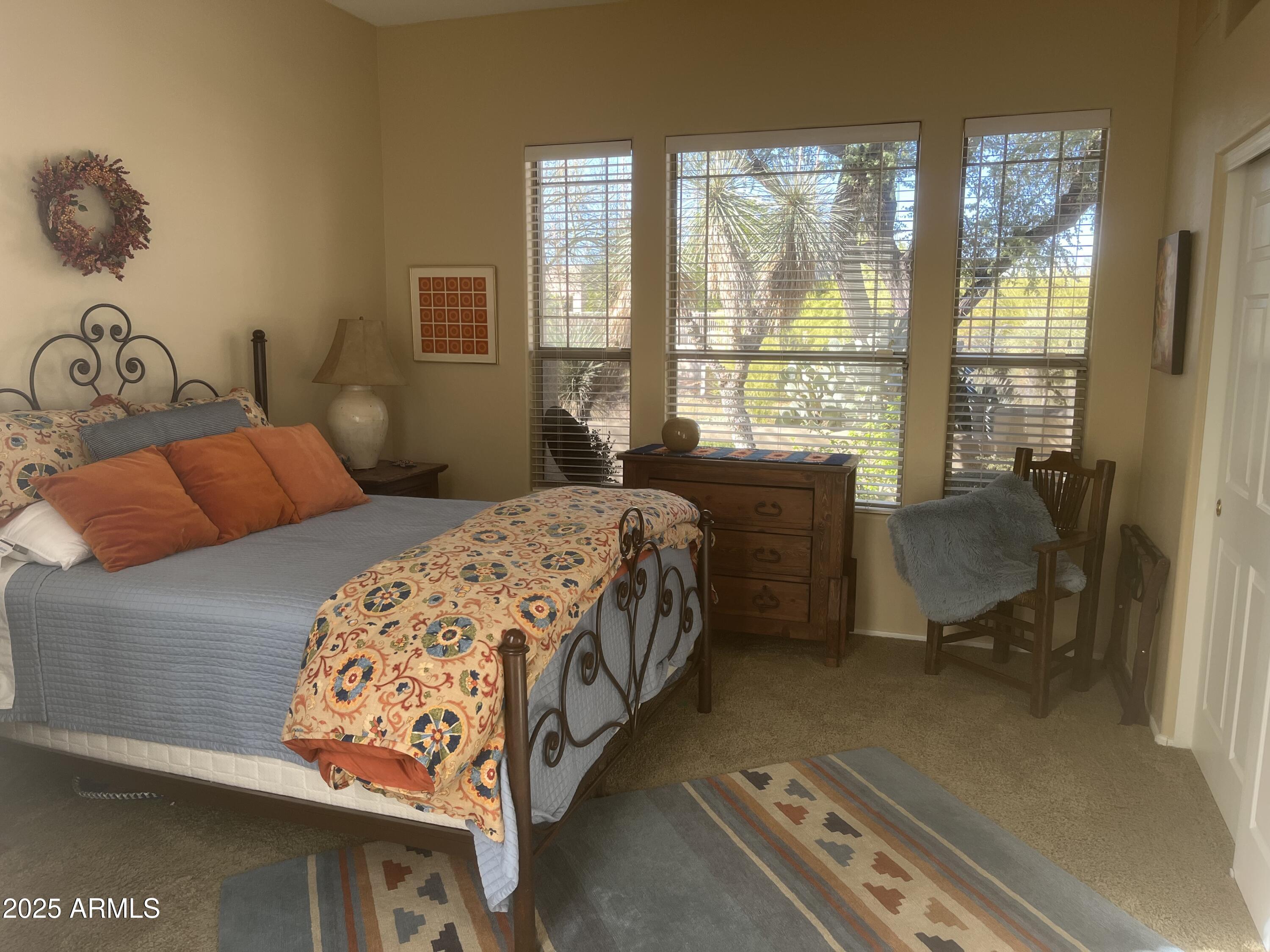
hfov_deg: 67.3
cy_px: 476
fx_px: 954
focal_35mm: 26
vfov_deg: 53.1
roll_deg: -0.4
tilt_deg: -8.9
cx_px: 635
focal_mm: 5.1
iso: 40
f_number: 1.6
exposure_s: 1/122
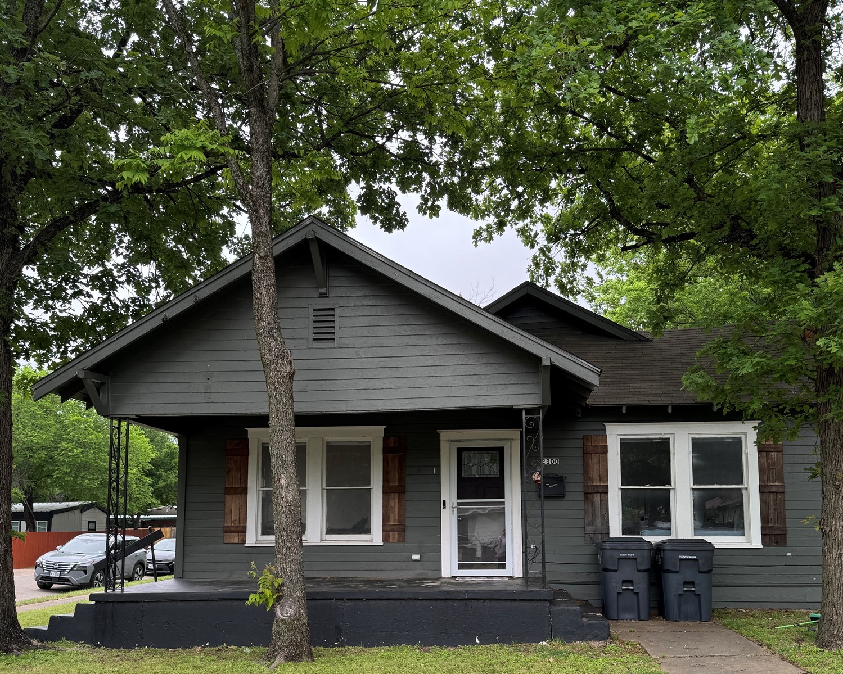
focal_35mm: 32
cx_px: 431
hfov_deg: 55.7
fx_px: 798
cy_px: 447
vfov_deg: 45.1
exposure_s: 1/196
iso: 64
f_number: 1.78
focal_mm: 6.76
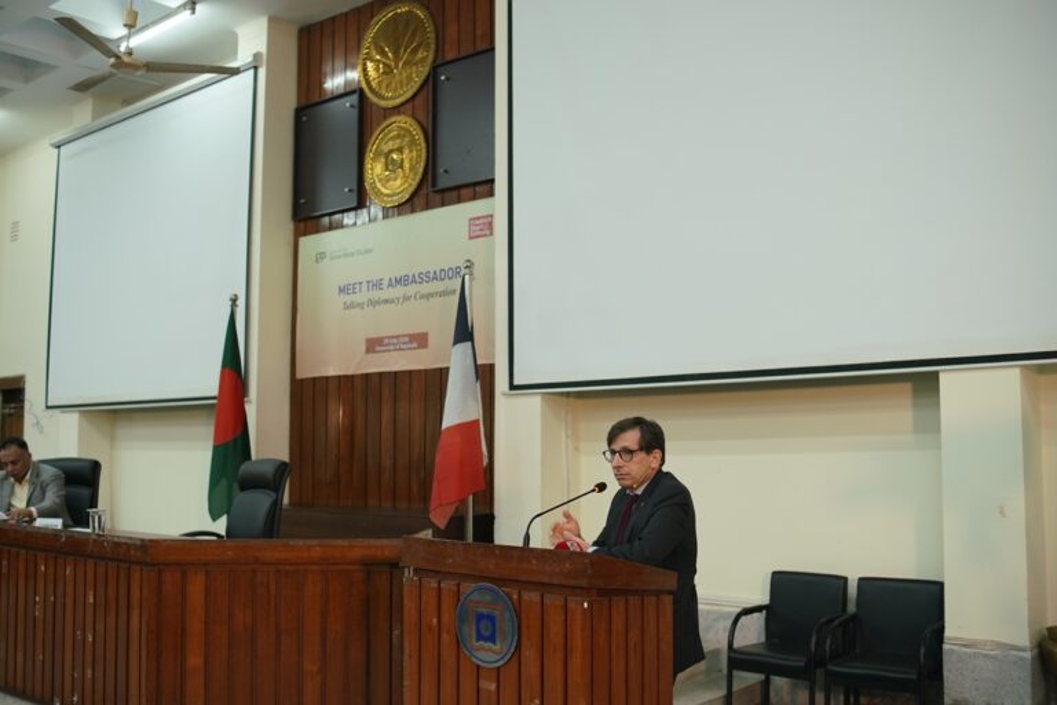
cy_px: 352
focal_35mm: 34
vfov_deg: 38.9
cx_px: 528
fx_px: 998
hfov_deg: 55.8
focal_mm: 23
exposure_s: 1/160
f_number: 1.8
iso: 250
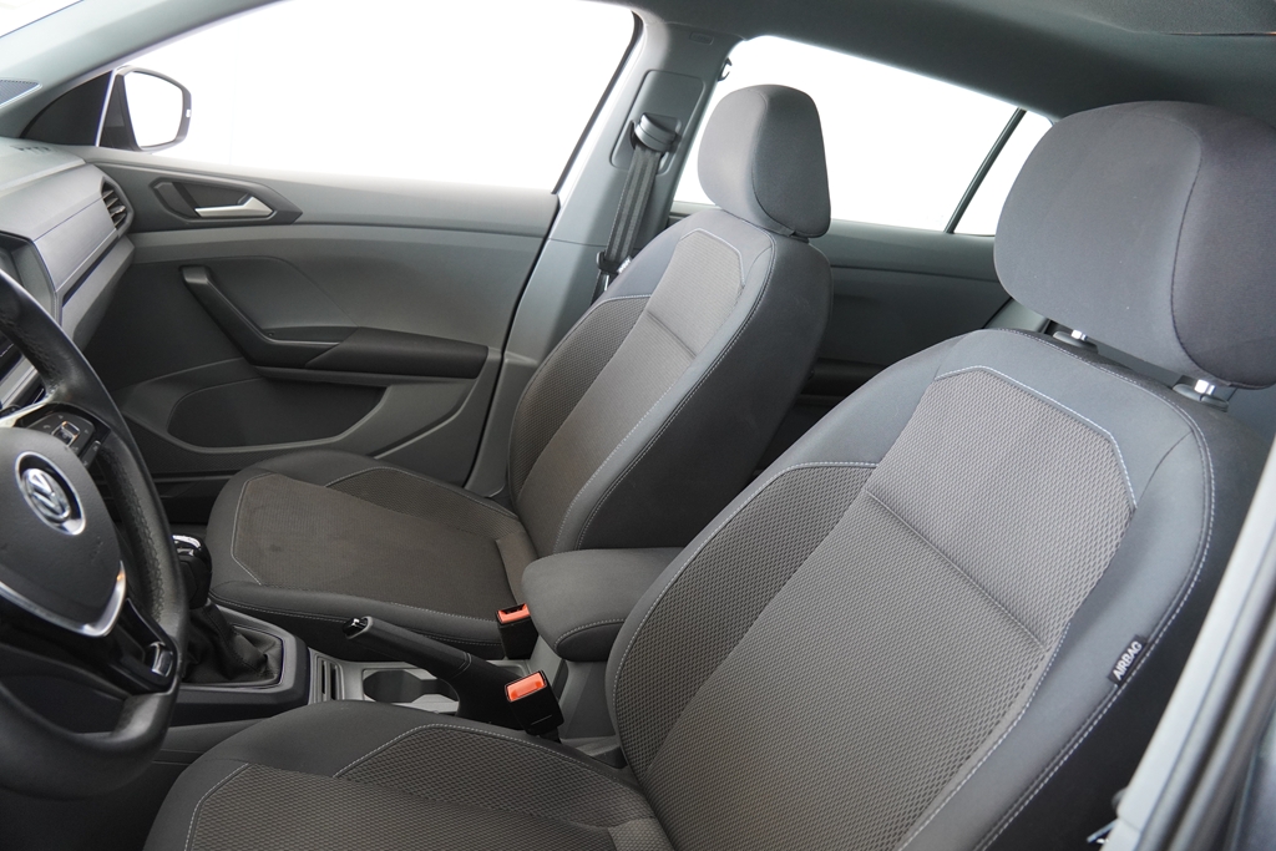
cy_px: 426
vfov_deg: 50.4
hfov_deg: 70.4
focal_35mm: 26
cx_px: 638
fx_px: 904
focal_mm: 17
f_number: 4
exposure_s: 1/160
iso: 1000
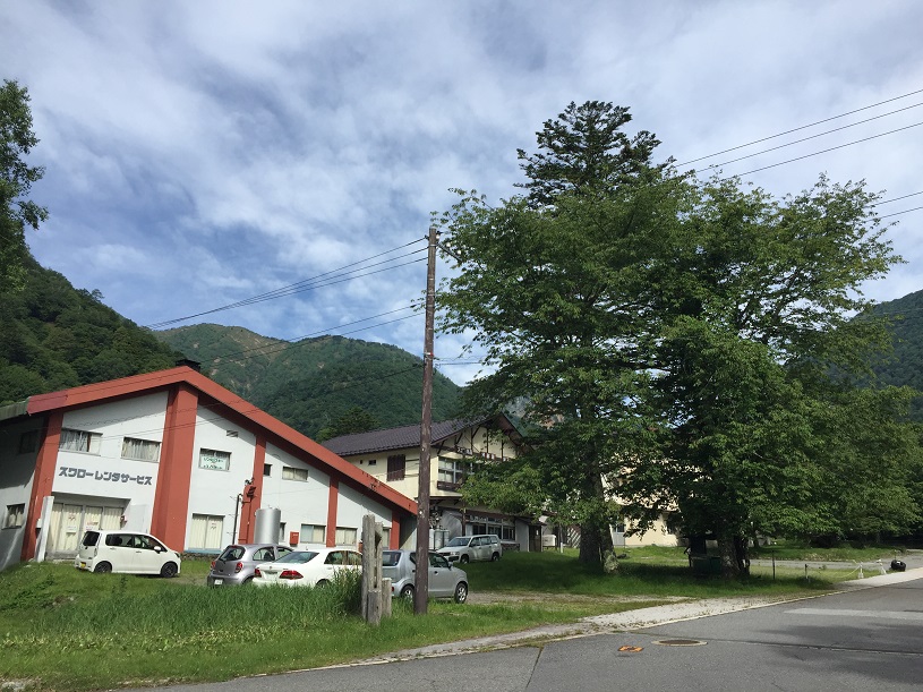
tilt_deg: +15.8
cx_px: 462
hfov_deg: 61.7
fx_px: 773
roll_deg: -2.3
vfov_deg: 48.2
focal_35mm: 29
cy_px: 346
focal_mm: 4.15
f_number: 2.2
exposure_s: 1/1980
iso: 32
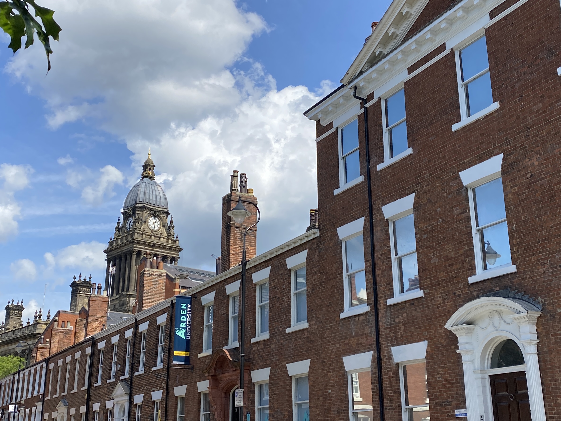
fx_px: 713
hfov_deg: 42.9
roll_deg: +0.1
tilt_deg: +20.4
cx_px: 287
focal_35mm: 44
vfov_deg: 32.8
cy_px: 172
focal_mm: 4.25
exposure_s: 1/2315
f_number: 1.8
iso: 32
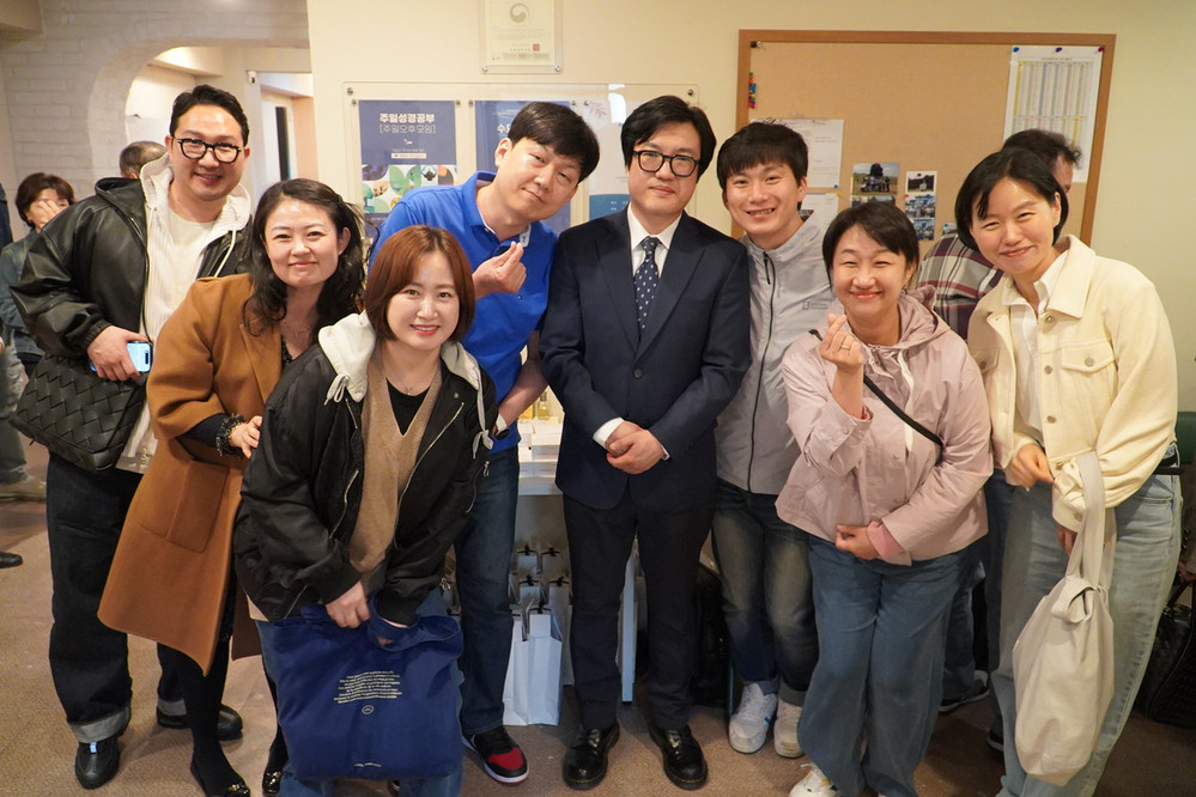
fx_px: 897
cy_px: 398
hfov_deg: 67.4
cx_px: 598
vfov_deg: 47.9
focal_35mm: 27
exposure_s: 1/160
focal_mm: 18
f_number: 4
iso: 4000
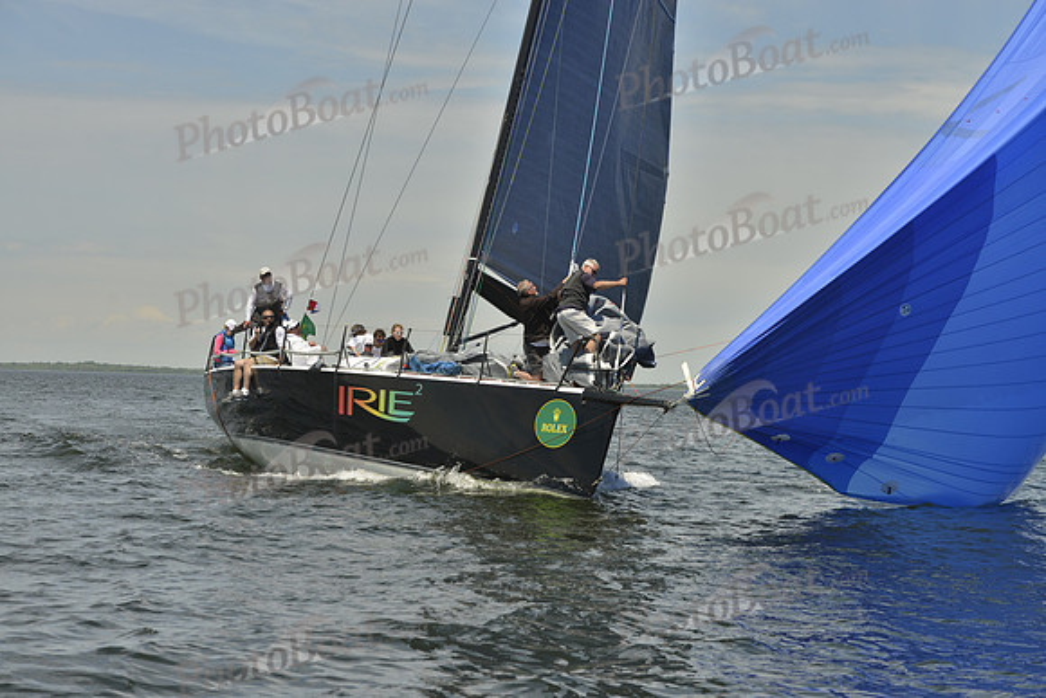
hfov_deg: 23.9
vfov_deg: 16.1
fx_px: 2470
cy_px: 349
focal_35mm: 85
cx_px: 523
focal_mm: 85
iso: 280
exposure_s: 1/1600
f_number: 9
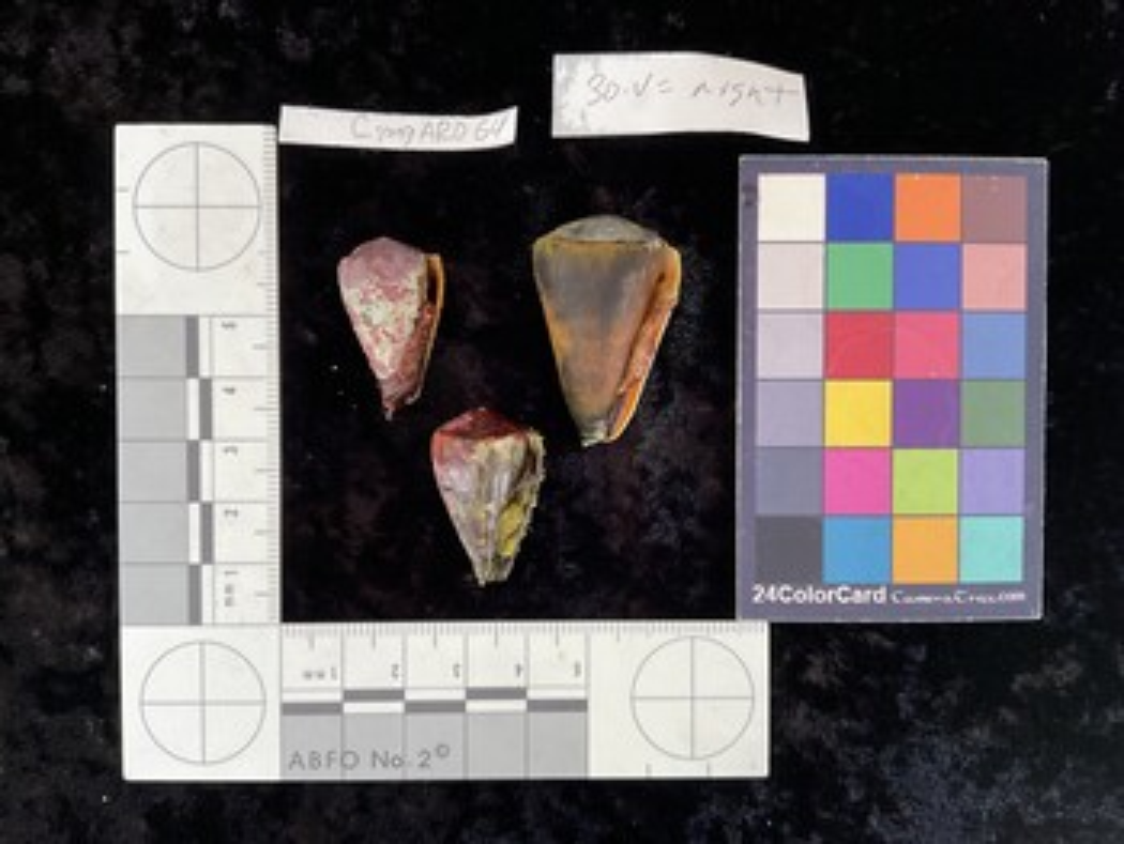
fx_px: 942
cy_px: 422
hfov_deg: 61.6
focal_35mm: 29
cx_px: 562
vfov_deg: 48.3
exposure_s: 1/60
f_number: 1.8
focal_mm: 3
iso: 50
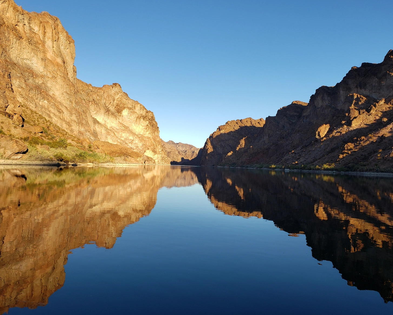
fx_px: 326
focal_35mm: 28
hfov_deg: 62.2
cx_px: 199
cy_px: 154
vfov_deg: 51.5
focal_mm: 4.3
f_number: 2.4
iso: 50
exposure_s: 1/785
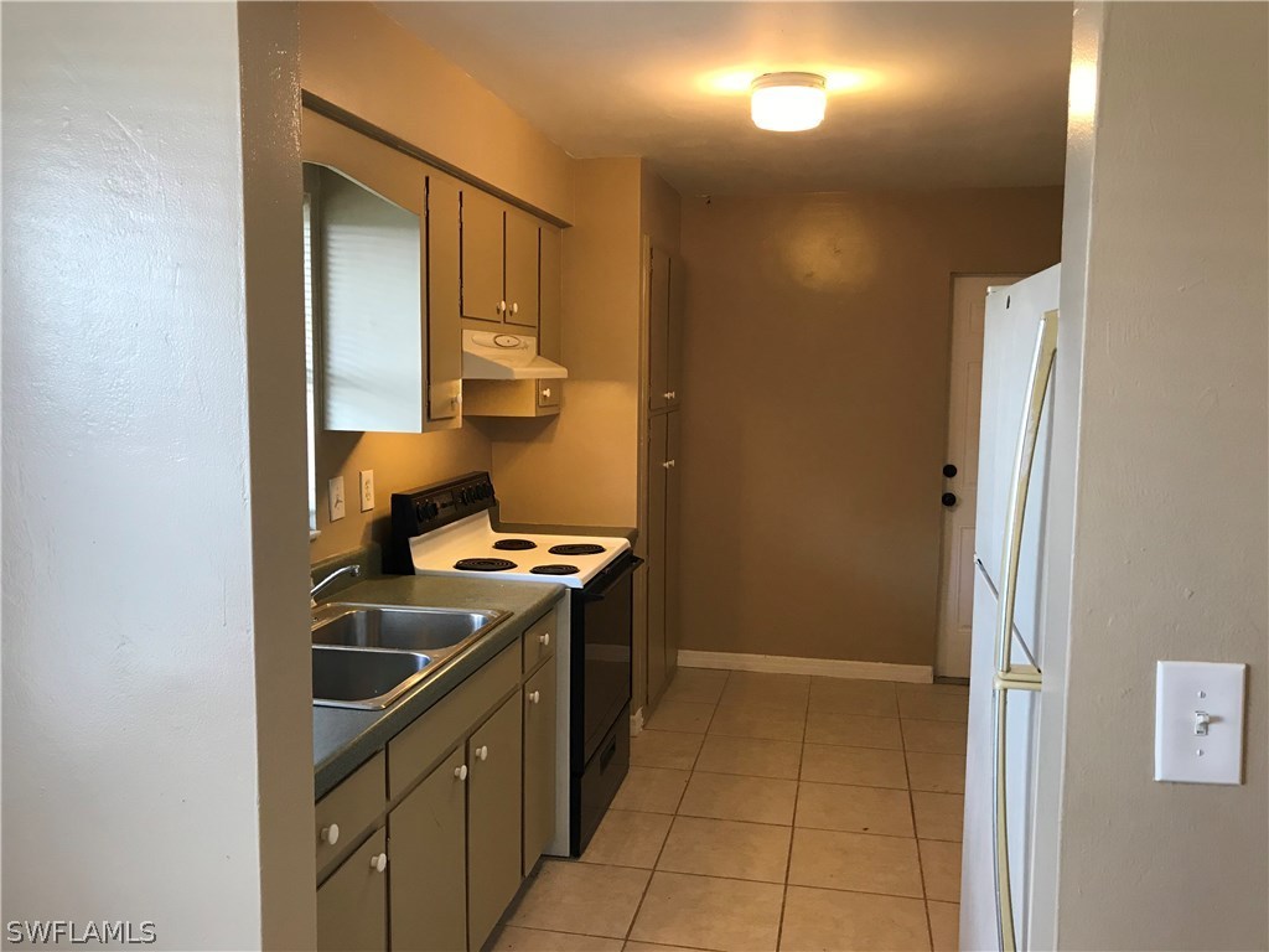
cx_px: 634
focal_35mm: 28
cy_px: 476
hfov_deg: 63.4
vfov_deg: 49.7
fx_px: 1026
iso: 32
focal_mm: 3.99
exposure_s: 1/30
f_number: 1.8
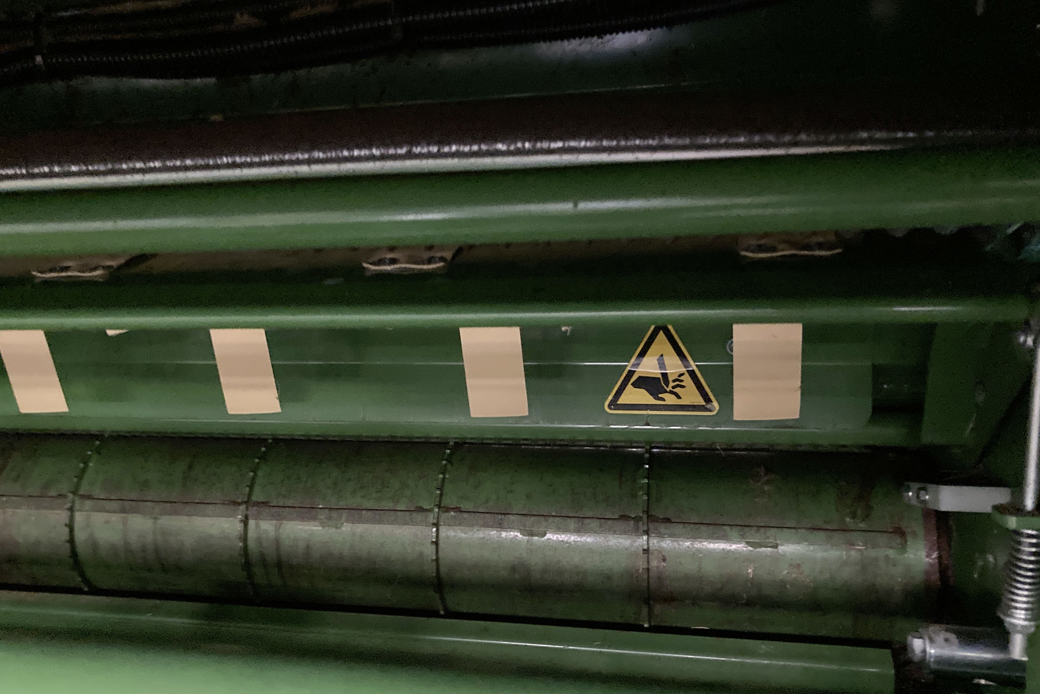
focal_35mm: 30
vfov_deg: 43.5
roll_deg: +3.8
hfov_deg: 61.9
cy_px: 400
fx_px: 867
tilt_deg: -20.1
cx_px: 515
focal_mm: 3.99
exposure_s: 1/17
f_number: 1.8
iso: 1600
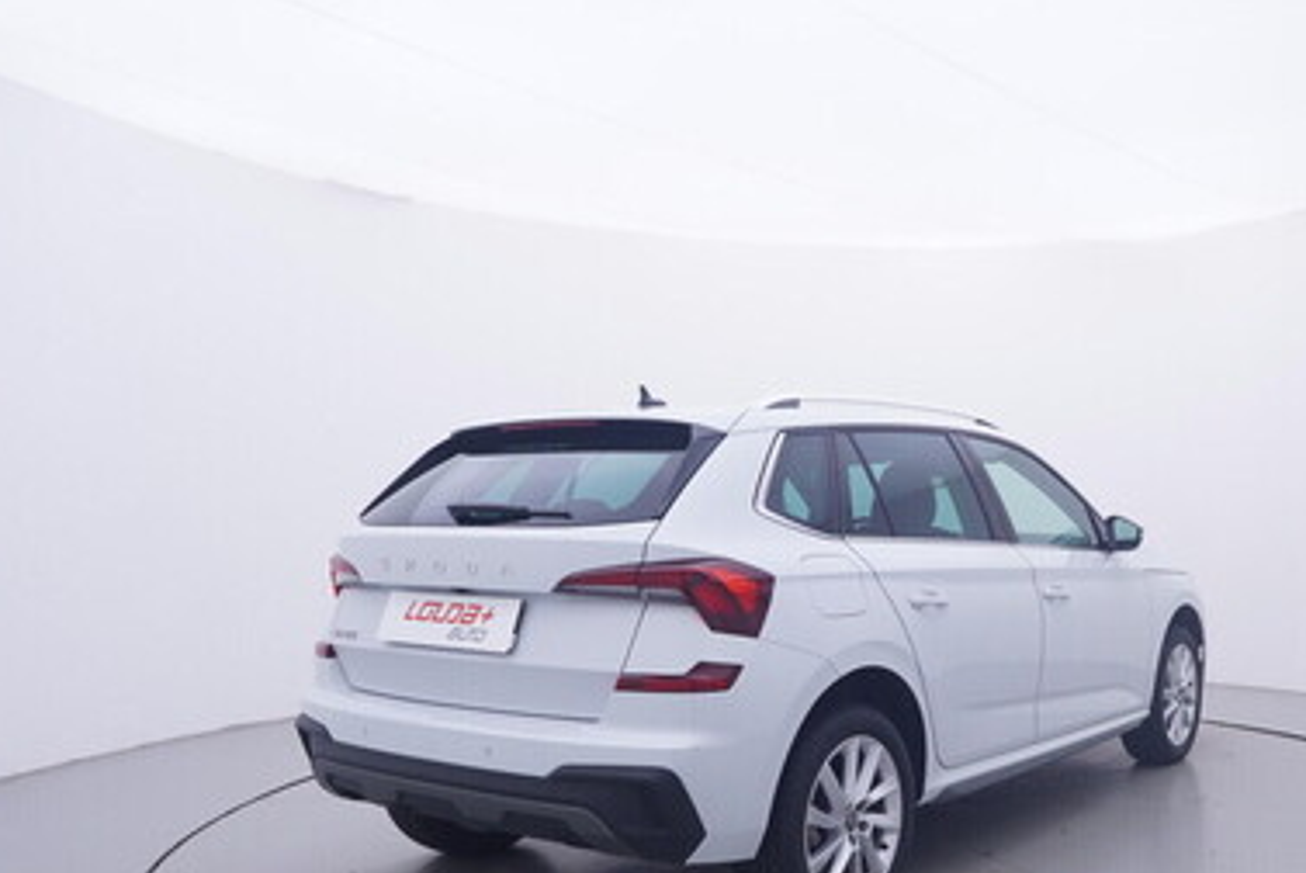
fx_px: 1188
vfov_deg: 39.9
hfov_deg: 56.0
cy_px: 570
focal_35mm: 33
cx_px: 902
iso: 200
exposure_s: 1/80
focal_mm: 15
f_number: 5
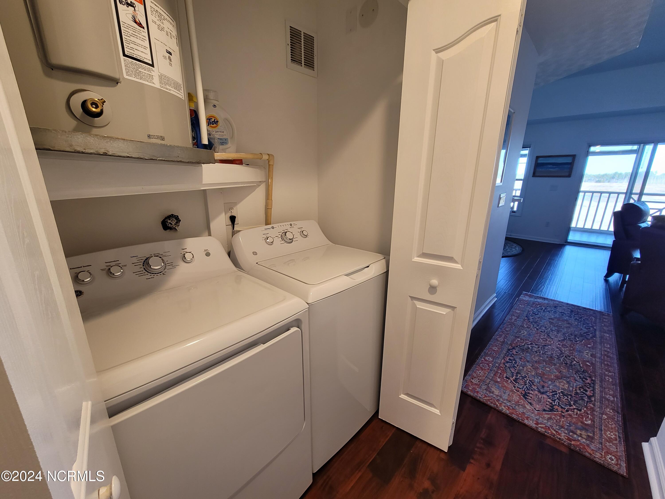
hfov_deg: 106.2
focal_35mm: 13
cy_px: 250
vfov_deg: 89.9
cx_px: 332
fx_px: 250
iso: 125
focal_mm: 2.2
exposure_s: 1/60
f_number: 2.2
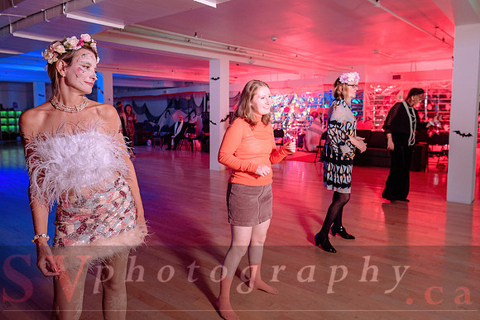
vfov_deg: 47.3
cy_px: 142
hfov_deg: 66.6
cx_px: 216
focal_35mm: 27
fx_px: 365
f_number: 3.5
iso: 800
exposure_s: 1/100
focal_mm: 24
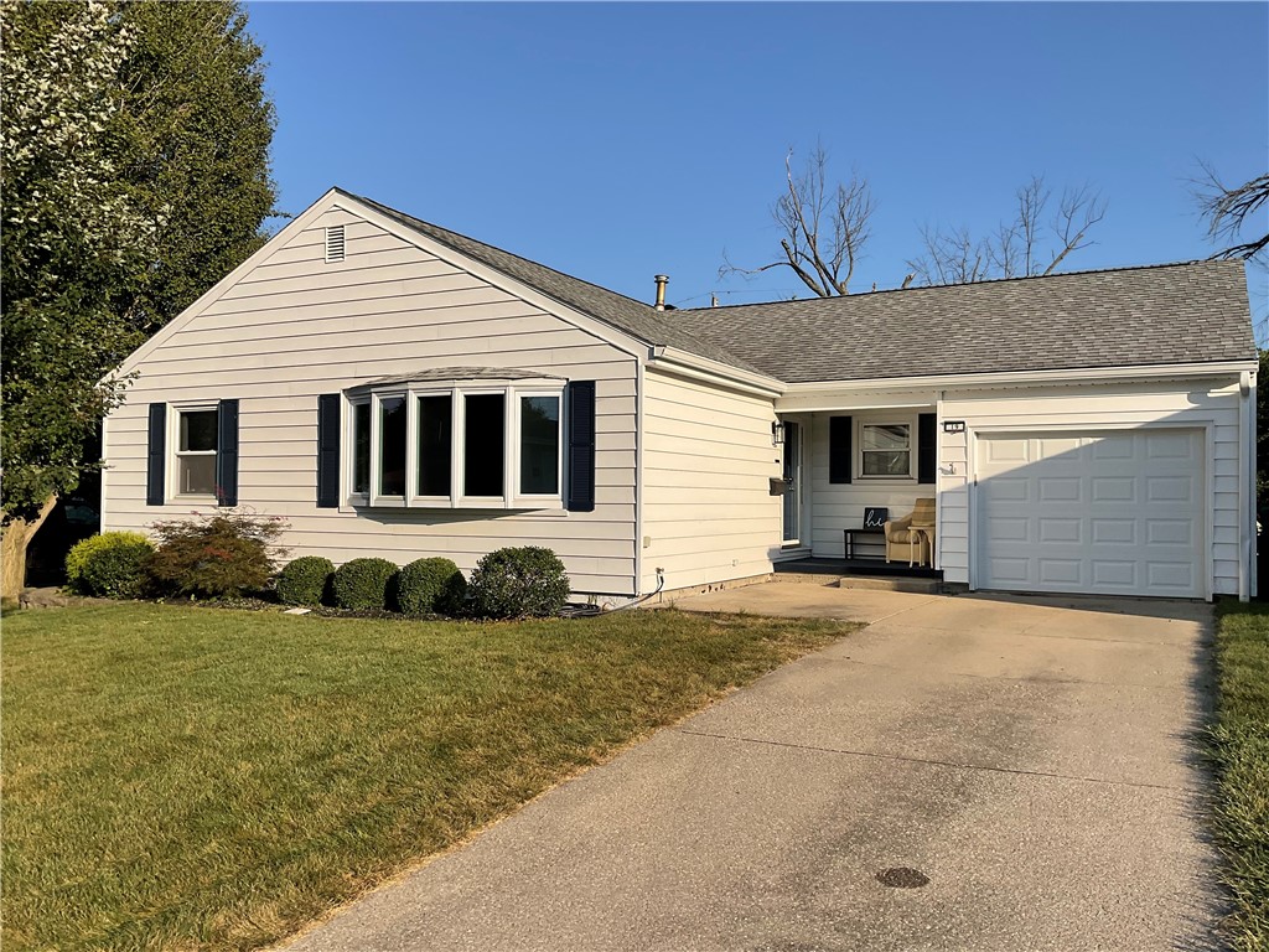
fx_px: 1063
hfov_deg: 61.7
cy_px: 476
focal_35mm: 29
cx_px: 634
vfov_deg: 48.2
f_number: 1.8
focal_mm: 3
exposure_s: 1/2427
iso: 16
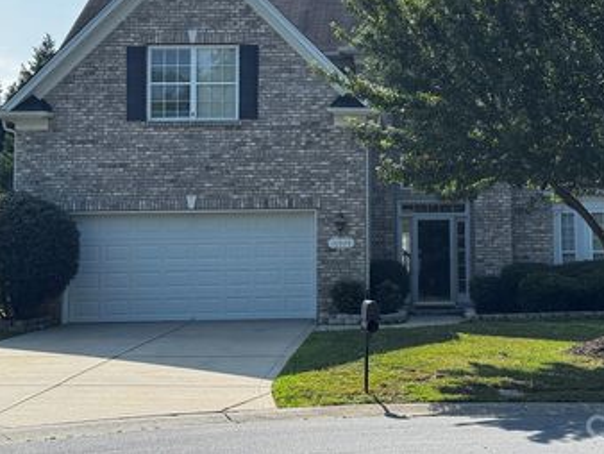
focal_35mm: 71
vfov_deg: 20.6
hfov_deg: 27.2
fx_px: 1240
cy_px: 124
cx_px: 402
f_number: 1.78
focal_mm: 6.76
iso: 64
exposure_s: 1/3096
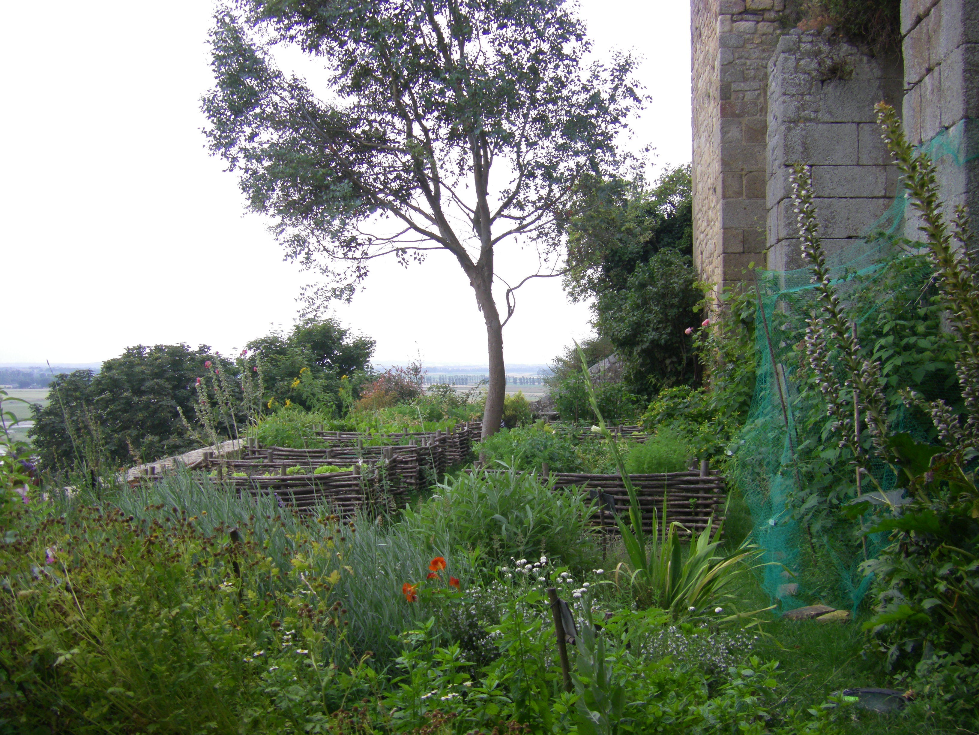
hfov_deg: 49.0
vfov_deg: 37.7
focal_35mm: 38
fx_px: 1075
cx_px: 490
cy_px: 368
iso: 64
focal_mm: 6.3
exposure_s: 1/160
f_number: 3.5
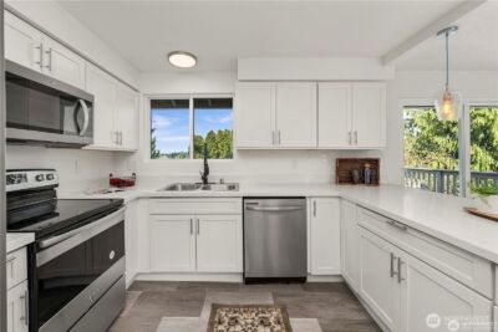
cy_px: 166
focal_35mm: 14
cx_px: 249
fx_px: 194
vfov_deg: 81.3
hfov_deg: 104.2
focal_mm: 14
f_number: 7.1
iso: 80
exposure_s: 1/160
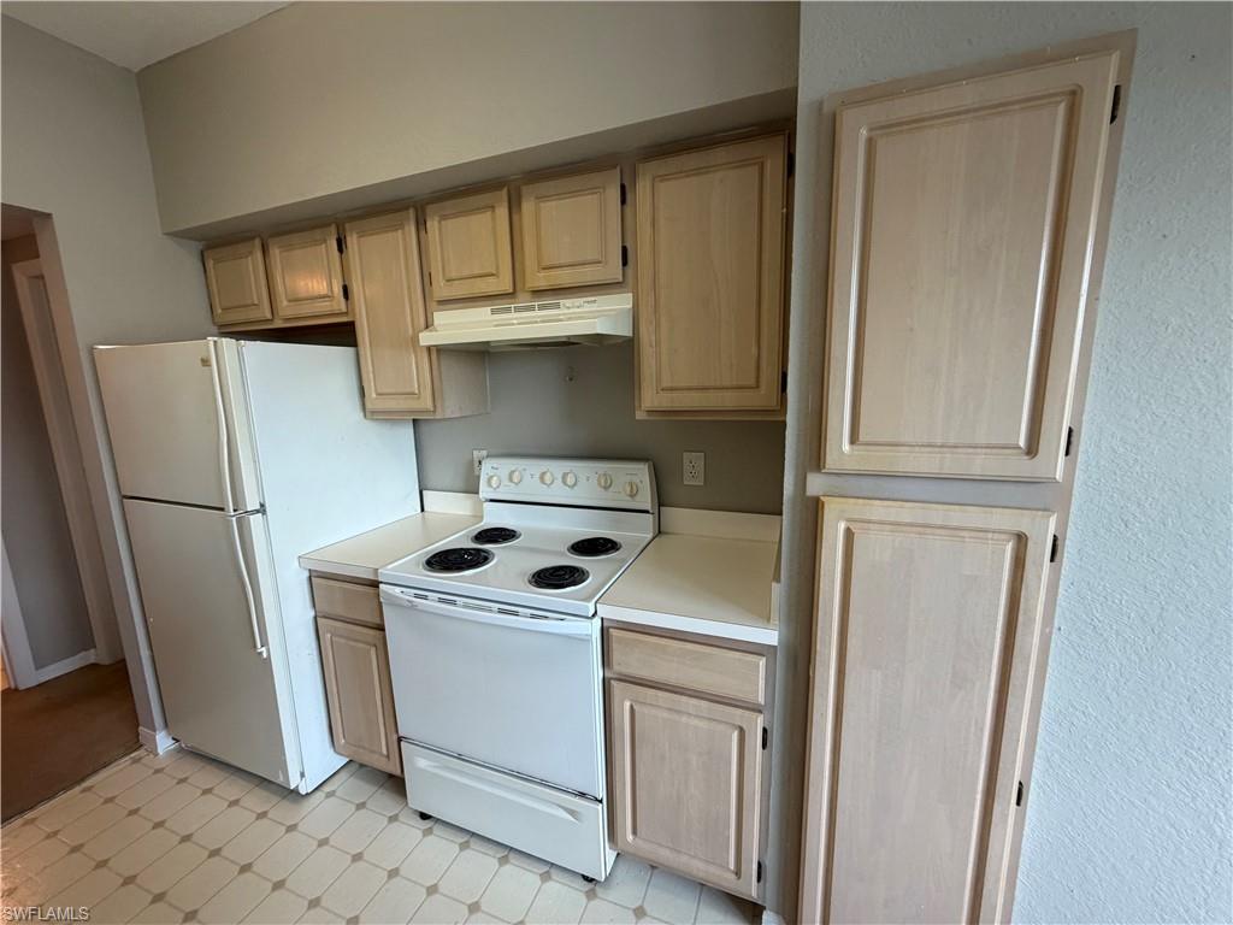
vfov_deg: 85.7
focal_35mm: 14
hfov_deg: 102.1
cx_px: 616
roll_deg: +2.5
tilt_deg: -9.1
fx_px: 499
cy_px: 462
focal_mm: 2.22
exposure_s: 1/120
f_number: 2.2
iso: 200
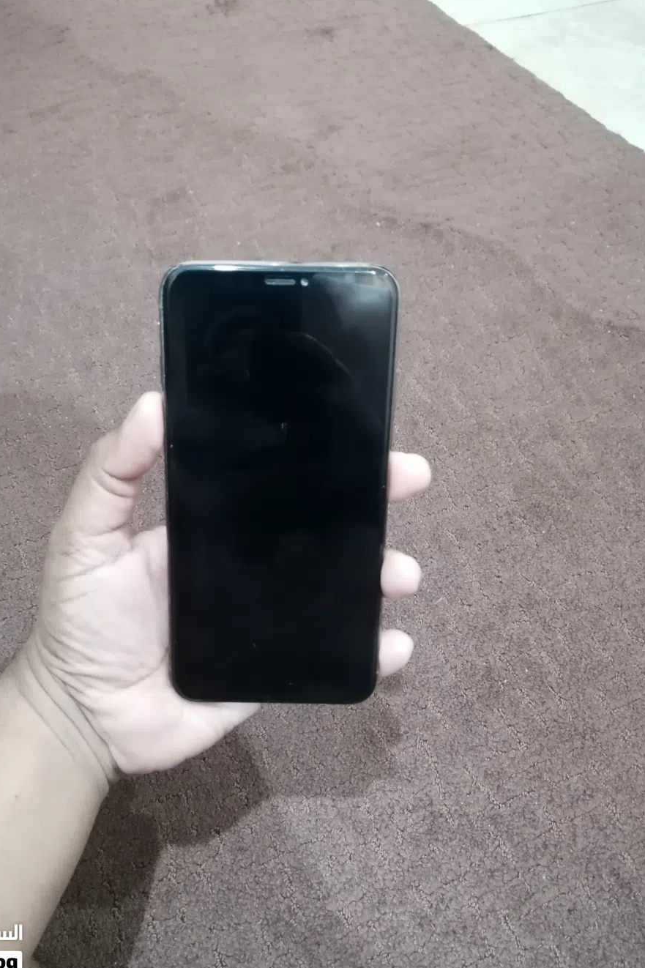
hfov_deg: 44.8
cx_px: 273
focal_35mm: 29
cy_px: 495
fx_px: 780
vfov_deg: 63.7
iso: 1000
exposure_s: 1/16.7
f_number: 1.8
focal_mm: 4.75
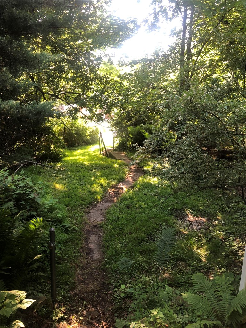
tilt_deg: -14.3
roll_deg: -0.8
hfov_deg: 49.7
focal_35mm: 28
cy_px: 164
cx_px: 123
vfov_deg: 63.4
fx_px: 265
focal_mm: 3.99
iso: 25
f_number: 1.8
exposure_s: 1/40
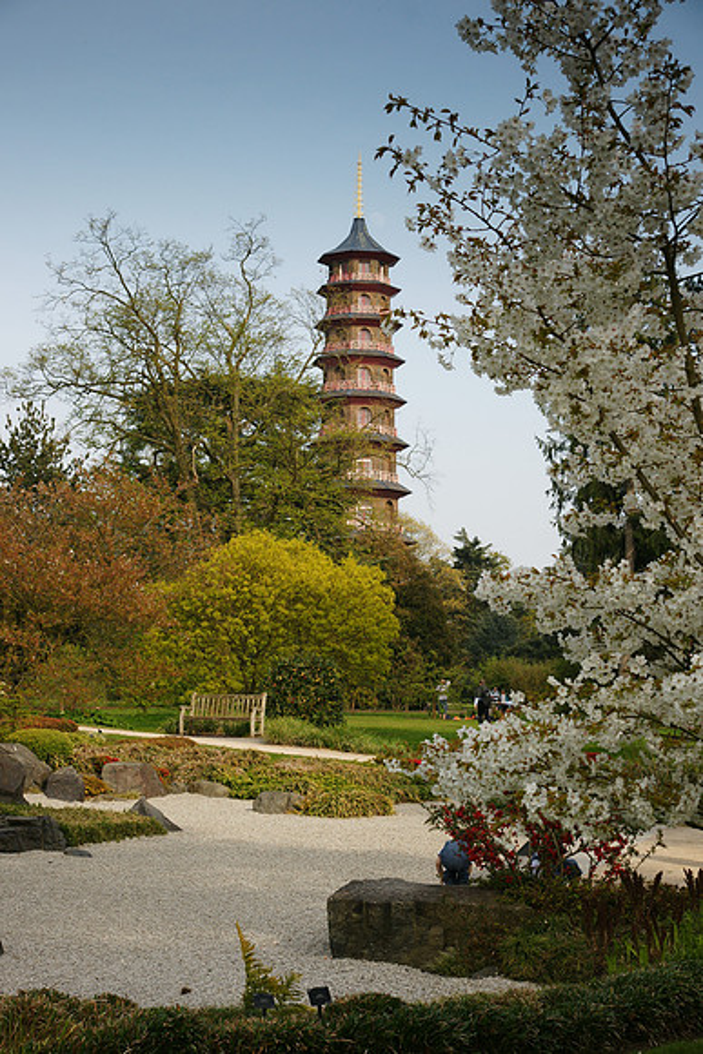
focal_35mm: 60
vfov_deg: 33.4
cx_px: 352
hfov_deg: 22.6
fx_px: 1756
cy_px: 527
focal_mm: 40
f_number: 8
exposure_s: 1/250
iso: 200
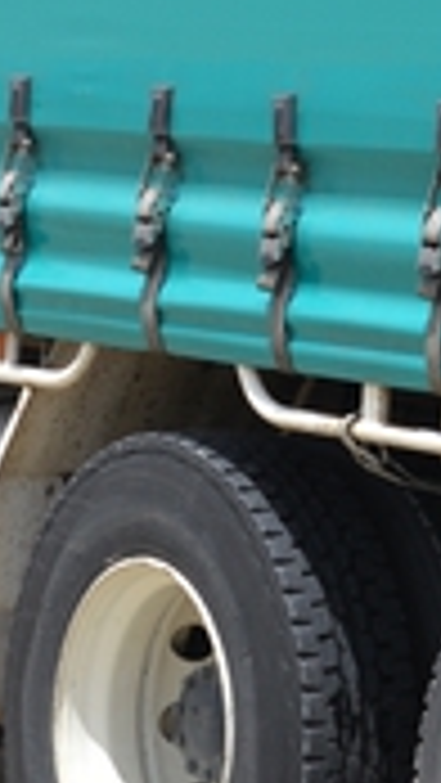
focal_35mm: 217
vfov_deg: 9.7
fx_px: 4507
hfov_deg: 5.5
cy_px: -230
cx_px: 914
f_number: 8
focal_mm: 35
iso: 100
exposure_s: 1/250
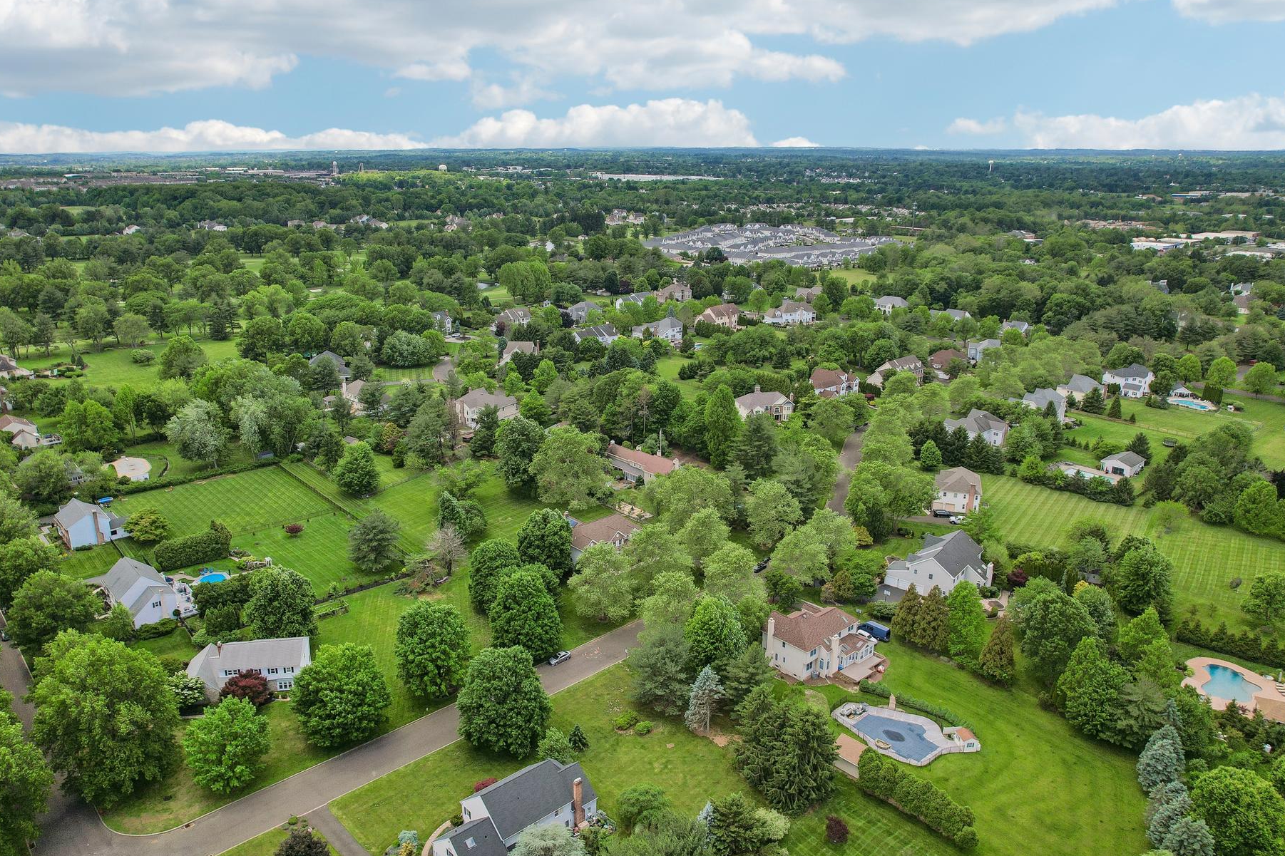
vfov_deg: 51.3
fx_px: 892
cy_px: 432
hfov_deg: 71.4
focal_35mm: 25
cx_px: 597
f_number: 2.8
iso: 100
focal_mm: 8.4
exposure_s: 1/2000
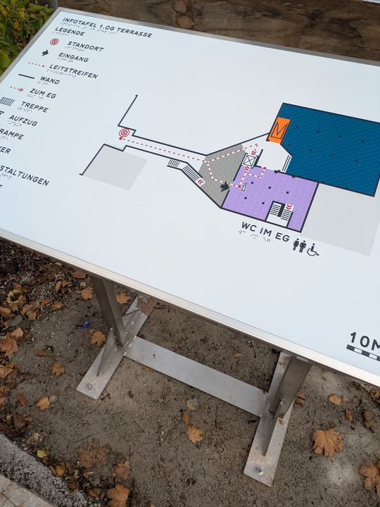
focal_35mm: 25
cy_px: 254
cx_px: 190
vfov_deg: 69.4
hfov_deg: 54.9
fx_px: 366
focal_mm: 5.43
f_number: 1.89
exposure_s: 1/899
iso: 78
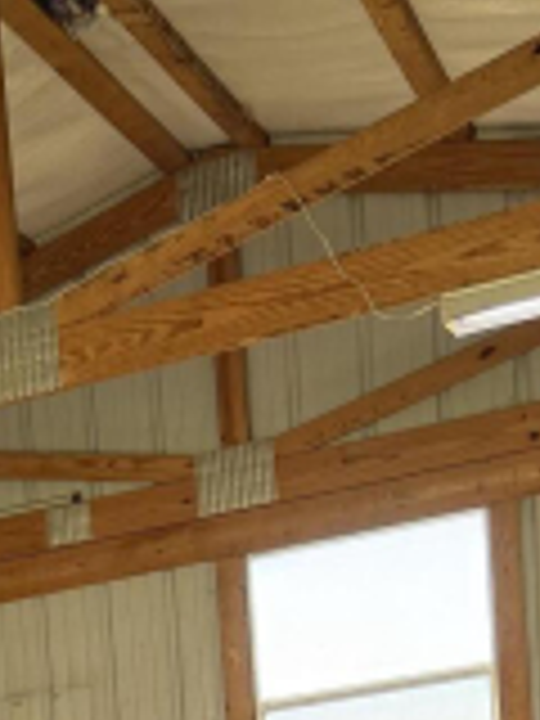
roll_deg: +6.8
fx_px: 2080
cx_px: -472
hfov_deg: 13.2
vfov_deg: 16.5
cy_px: 1280
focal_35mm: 100
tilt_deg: -8.1
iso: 100
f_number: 1.78
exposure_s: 1/190
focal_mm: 6.76
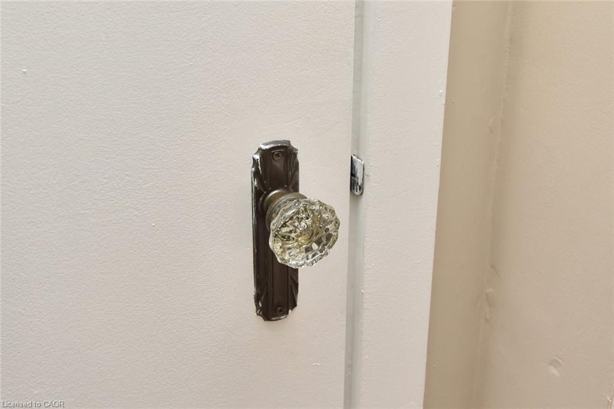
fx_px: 443
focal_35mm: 26
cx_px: 307
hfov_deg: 69.4
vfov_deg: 49.6
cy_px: 204
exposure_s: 1/60
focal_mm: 26
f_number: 6.3
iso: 500
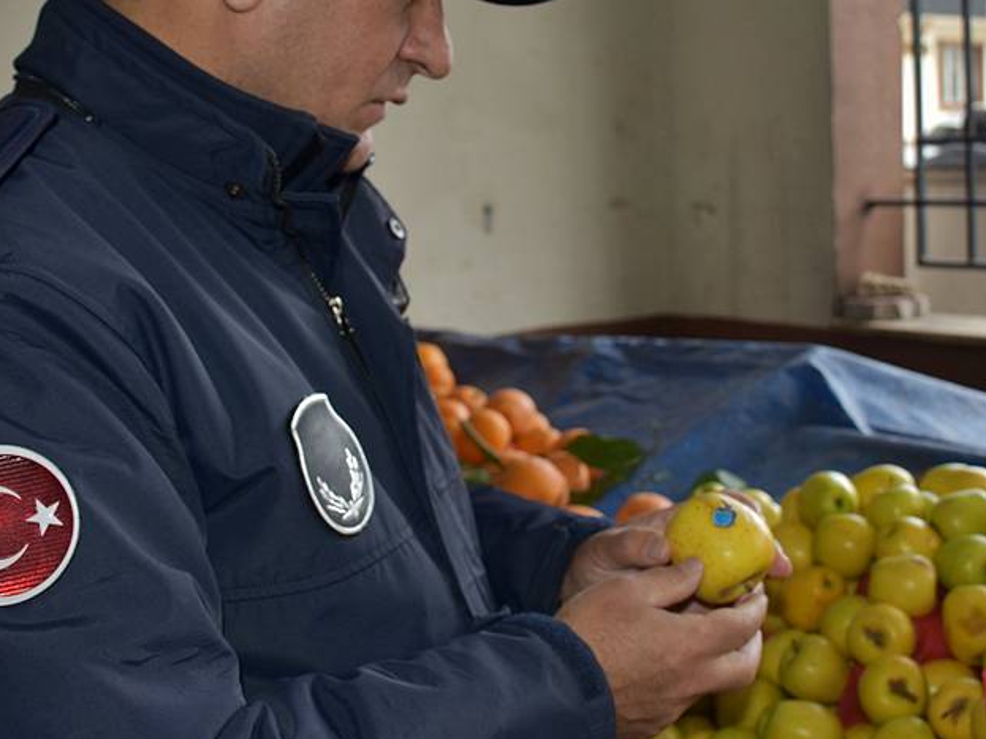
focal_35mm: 50
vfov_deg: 28.8
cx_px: 616
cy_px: 228
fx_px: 1424
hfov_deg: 38.0
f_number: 3.5
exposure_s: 1/250
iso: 200
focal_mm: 18
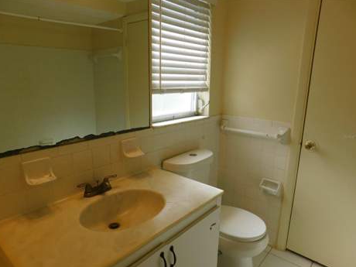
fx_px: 247
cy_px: 136
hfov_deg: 71.6
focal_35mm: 24
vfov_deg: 56.8
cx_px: 179
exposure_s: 1/200
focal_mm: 4
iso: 125
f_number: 3
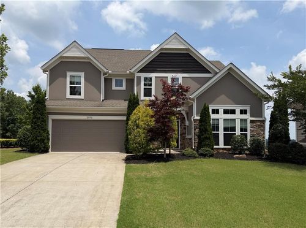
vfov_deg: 56.6
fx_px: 212
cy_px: 114
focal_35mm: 24
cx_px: 153
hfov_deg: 71.8
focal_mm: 6.76
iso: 80
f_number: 1.78
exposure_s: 1/6711
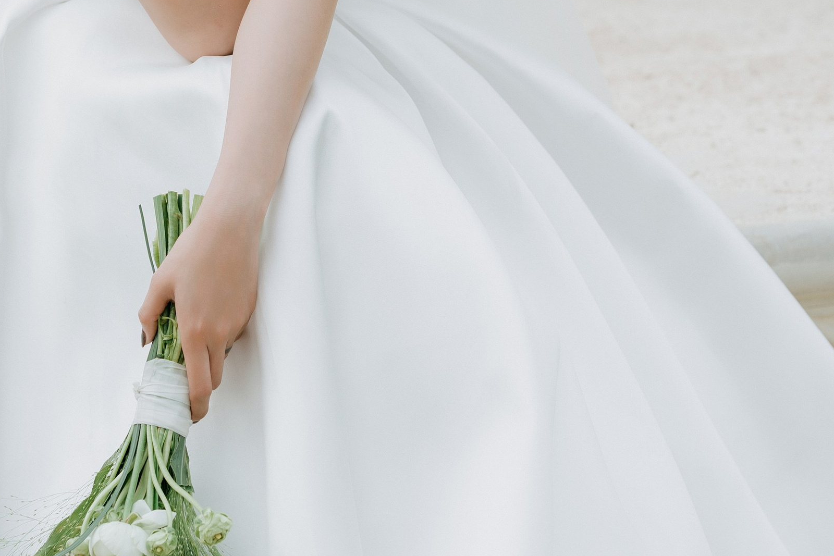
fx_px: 4726
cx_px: 237
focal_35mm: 204
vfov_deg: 6.7
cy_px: 76
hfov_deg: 10.1
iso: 160
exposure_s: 1/400
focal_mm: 85
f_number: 3.5
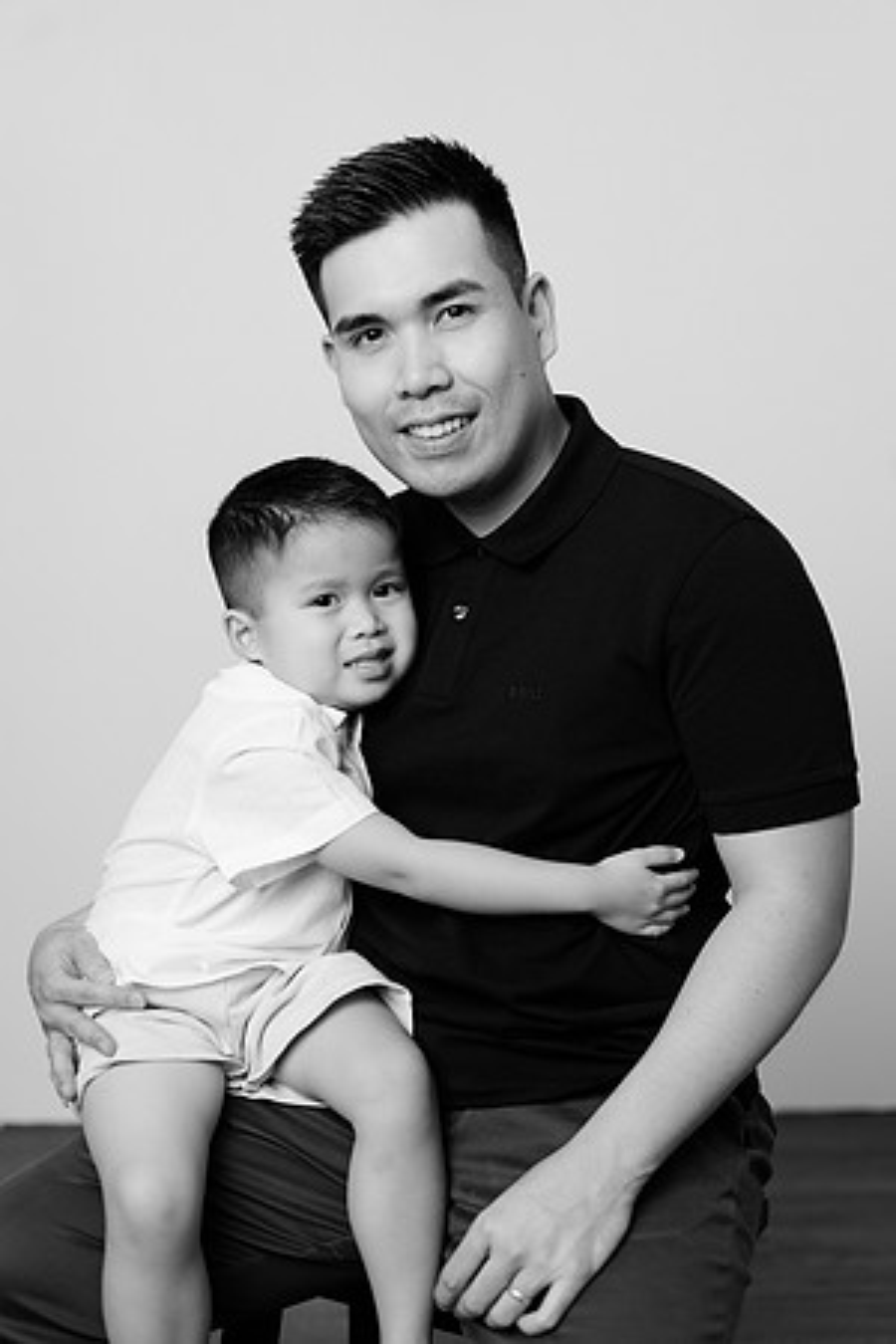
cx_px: 448
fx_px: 1867
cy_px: 672
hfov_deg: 27.0
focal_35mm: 50
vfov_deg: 39.6
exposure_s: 1/200
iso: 250
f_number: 2.2
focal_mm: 50
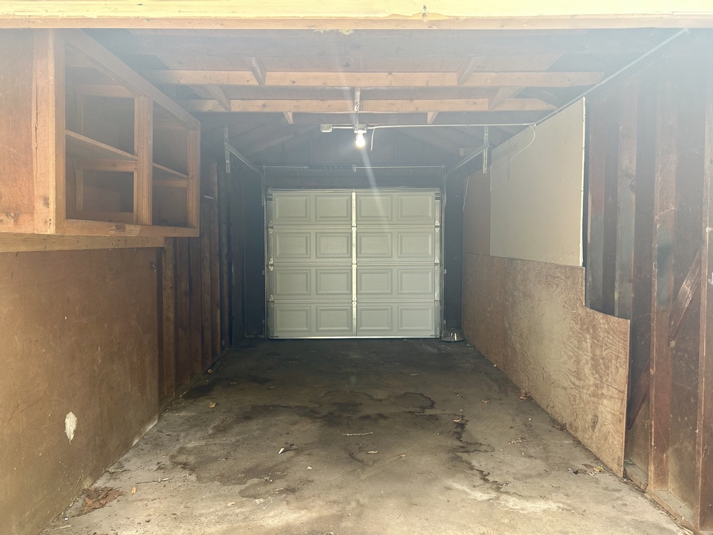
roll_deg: +1.4
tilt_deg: -1.4
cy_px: 268
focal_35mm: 26
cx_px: 356
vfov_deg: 53.1
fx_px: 536
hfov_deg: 67.3
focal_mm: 5.7
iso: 64
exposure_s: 1/121
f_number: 1.5
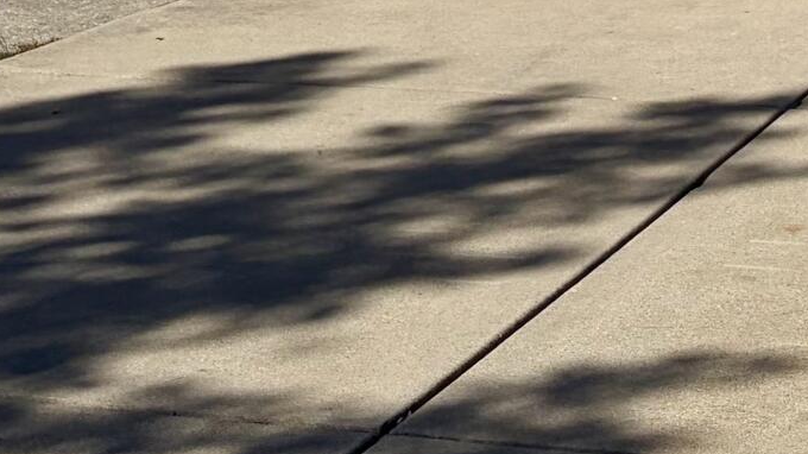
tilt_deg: +3.8
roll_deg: +1.0
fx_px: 2677
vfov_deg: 9.0
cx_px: 674
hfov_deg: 17.0
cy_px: -530
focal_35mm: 125
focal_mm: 5.96
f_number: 1.6
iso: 50
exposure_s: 1/11905
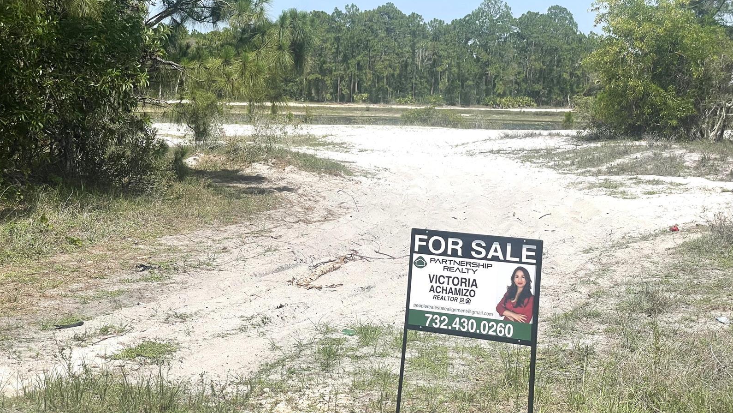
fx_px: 1108
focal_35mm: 57
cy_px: 186
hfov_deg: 36.6
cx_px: 366
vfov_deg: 21.1
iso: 25
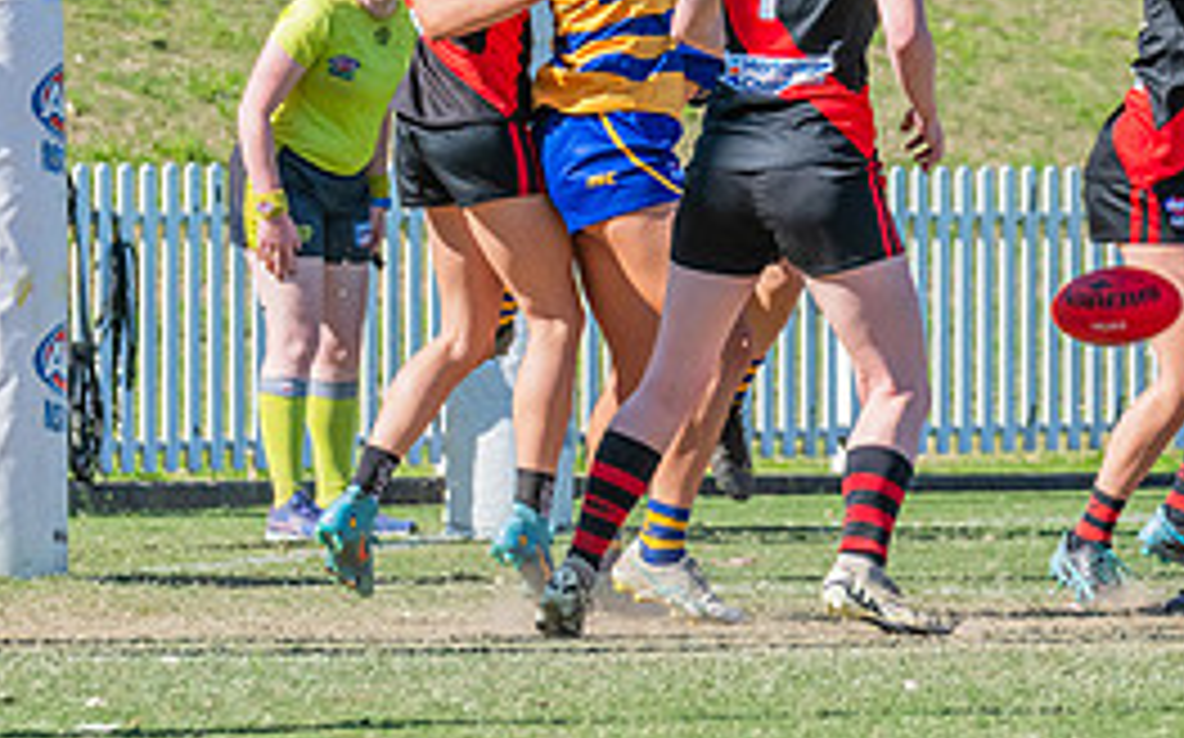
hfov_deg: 3.2
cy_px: -202
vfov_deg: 2.0
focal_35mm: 655
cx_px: 441
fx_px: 21122
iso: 800
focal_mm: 240
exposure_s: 1/1250
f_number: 9
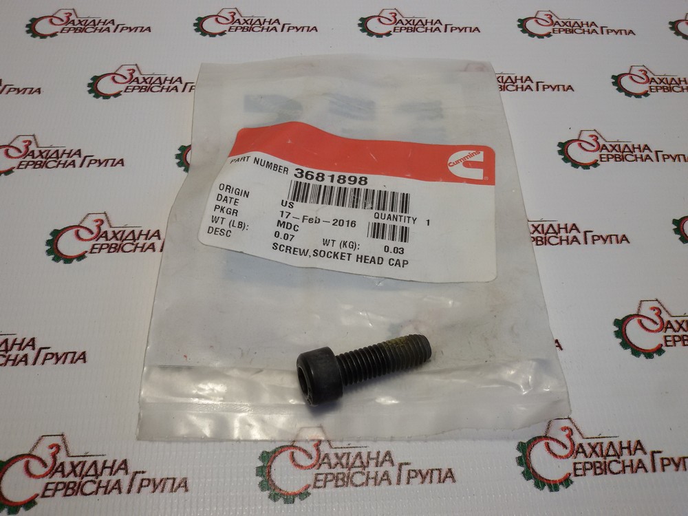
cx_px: 344
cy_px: 258
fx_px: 616
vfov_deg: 45.4
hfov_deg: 58.4
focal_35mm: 31
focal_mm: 2.93
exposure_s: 1/100
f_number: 2.4
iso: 40
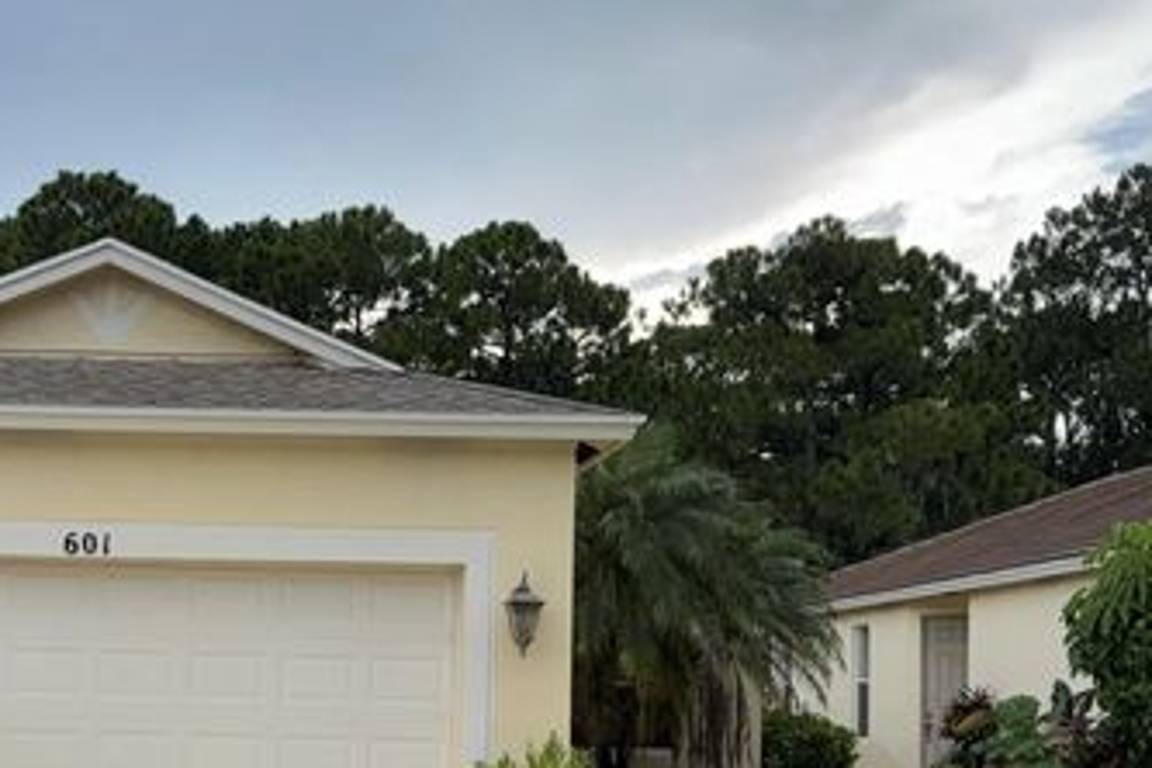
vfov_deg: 27.3
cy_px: 661
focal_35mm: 48
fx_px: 1536
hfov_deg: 39.6
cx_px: 239
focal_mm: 6.76
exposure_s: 1/1869
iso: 80
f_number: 1.78
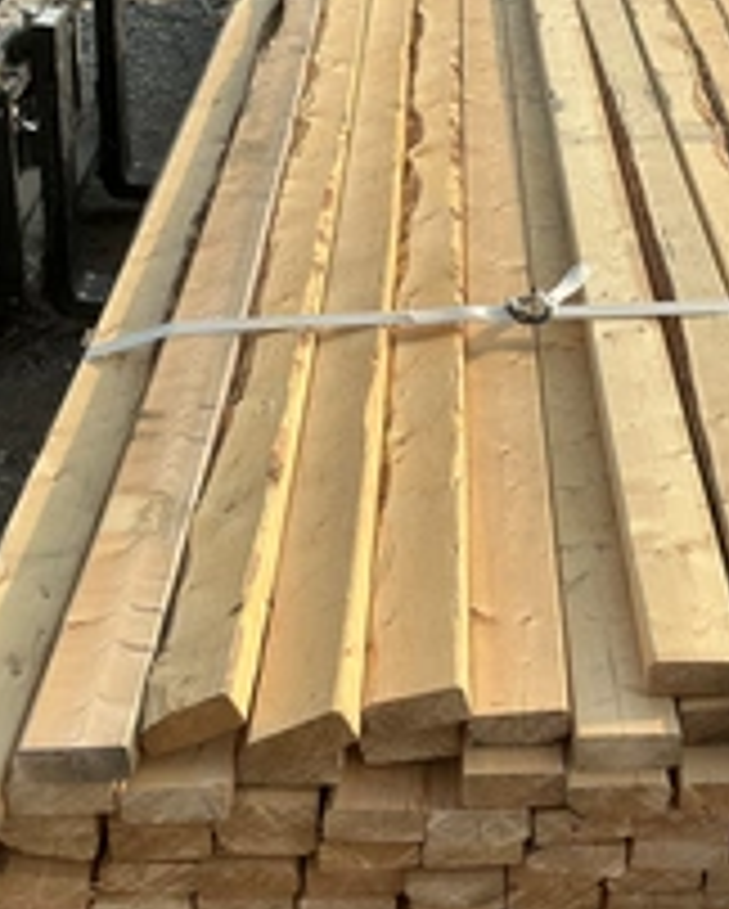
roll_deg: -1.8
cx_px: 558
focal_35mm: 54
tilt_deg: -31.0
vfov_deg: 34.6
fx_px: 1454
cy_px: 378
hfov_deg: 27.7
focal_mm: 3
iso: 25
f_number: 1.8
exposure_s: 1/1311
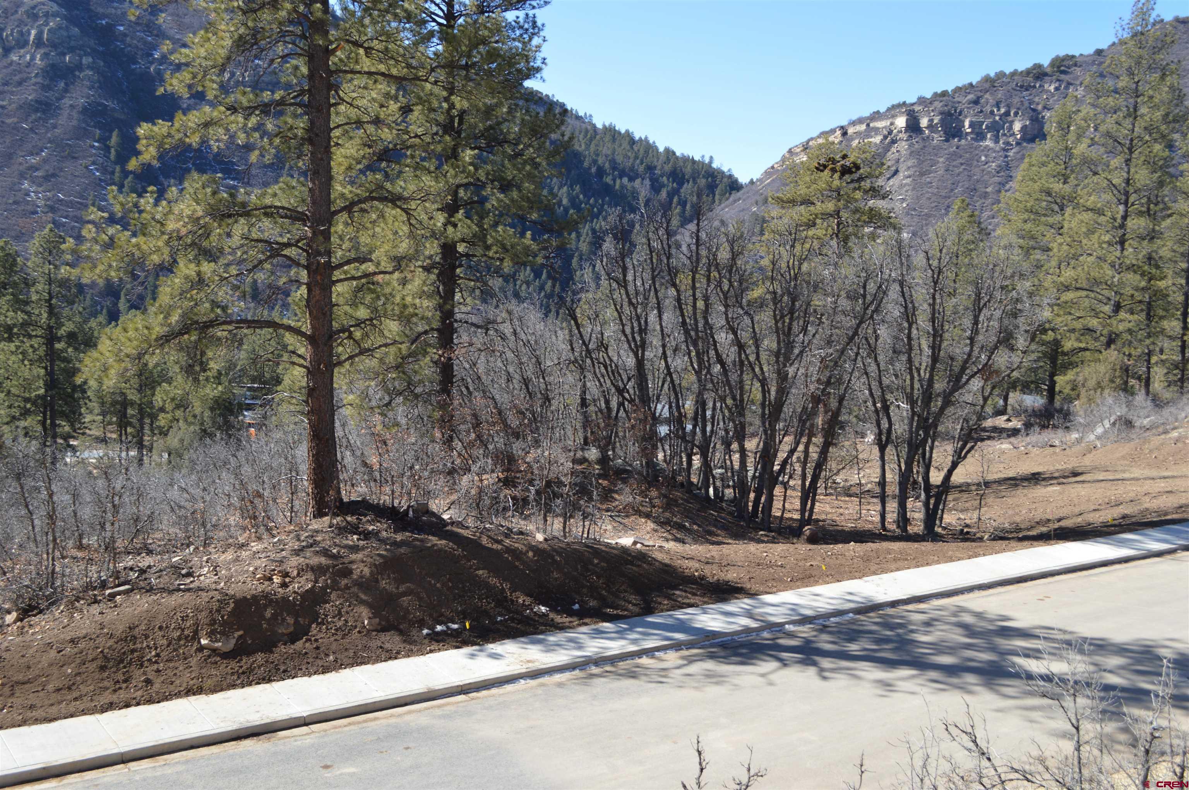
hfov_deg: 53.2
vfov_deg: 36.8
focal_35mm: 36
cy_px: 395
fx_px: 1188
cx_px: 594
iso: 100
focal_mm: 24
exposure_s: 1/160
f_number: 6.3
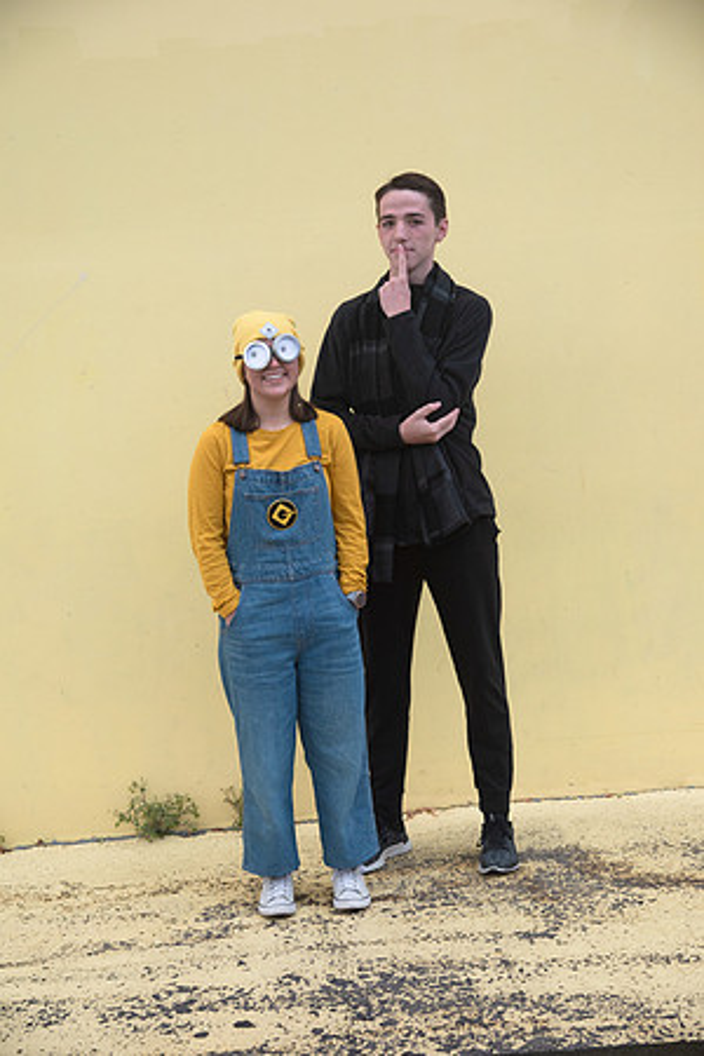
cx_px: 352
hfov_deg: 20.9
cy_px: 528
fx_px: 1907
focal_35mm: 65
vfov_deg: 31.0
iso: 640
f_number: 5.6
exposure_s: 1/125
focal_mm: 65
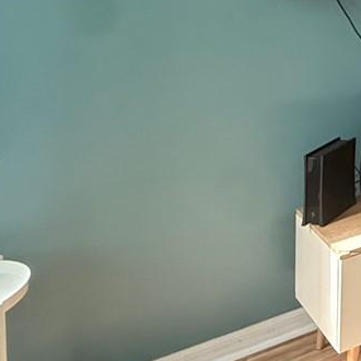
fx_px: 708
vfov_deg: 25.2
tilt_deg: -0.1
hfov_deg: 18.1
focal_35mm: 60
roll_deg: -0.6
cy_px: -94
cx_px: 740
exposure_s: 1/60
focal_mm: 2.22
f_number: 2.2
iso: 640
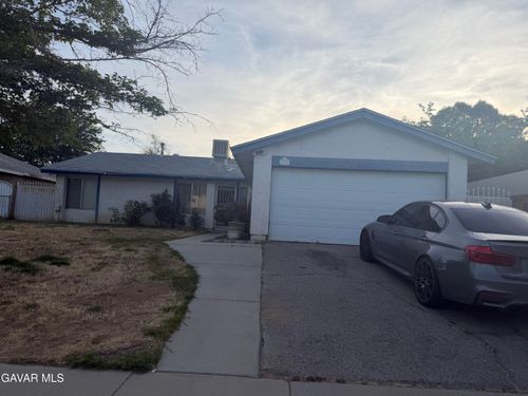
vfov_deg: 56.8
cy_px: 198
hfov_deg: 71.6
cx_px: 264
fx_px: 366
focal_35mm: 24
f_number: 1.78
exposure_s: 1/2053
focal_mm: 6.76
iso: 80
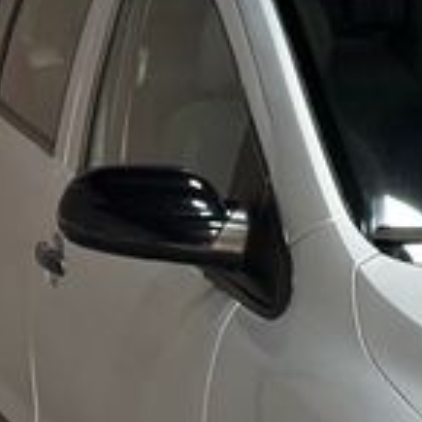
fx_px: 3269
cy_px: 335
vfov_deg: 7.4
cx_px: 707
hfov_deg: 7.2
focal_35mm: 237
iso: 200
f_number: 1.78
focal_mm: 6.76
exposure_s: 1/60
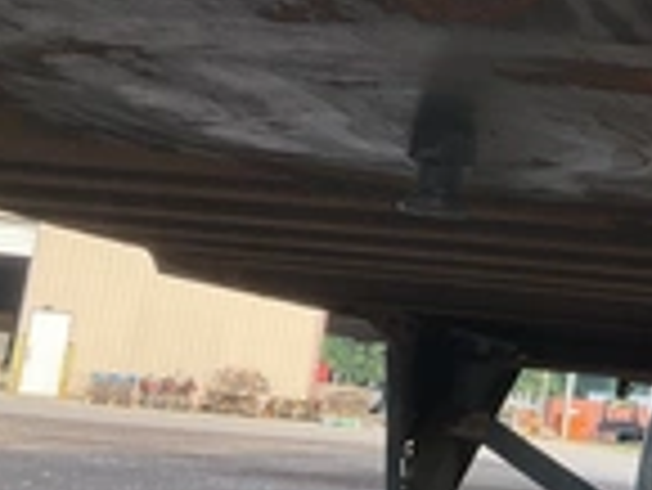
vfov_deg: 18.3
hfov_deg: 23.0
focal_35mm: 80
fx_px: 1508
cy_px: 85
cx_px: 706
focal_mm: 3
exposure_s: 1/265
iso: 25
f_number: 1.8
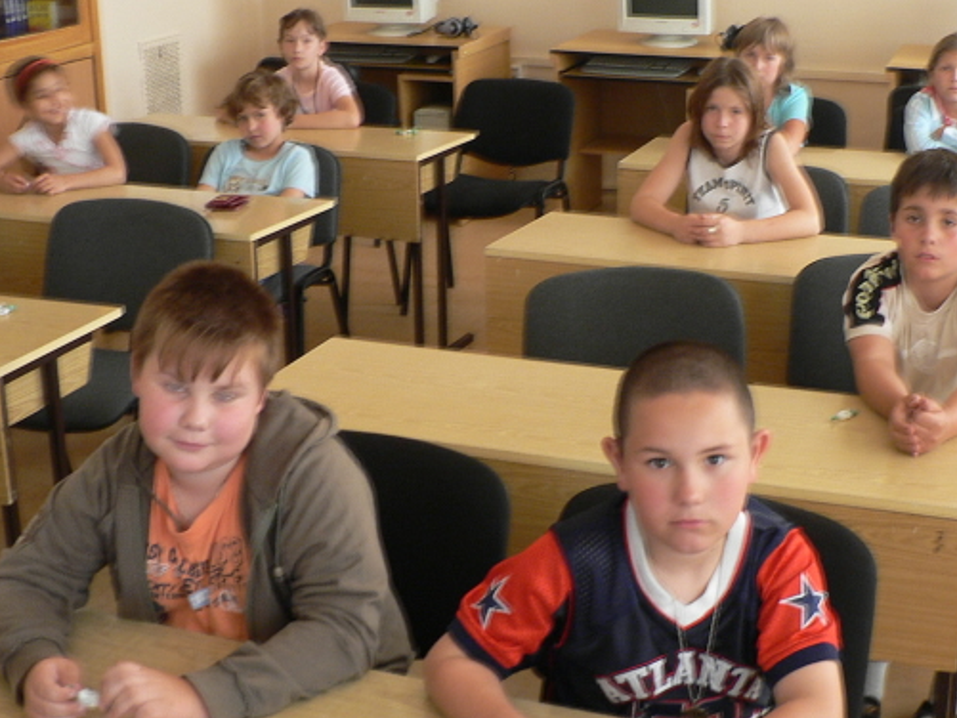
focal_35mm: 46
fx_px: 1272
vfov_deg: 31.5
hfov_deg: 41.2
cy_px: 376
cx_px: 514
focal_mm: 6
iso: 100
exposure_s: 1/4
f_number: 2.8
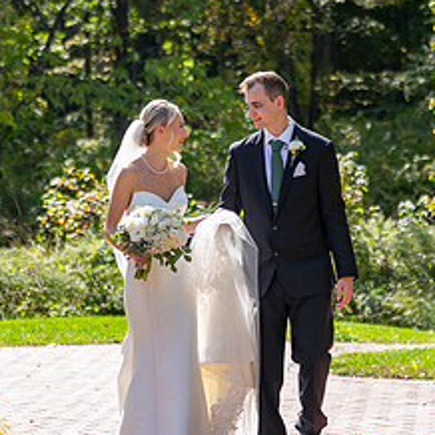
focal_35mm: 161
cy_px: 200
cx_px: 206
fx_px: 2289
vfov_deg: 10.9
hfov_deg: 10.9
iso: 400
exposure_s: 1/5000
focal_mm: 70
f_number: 2.8
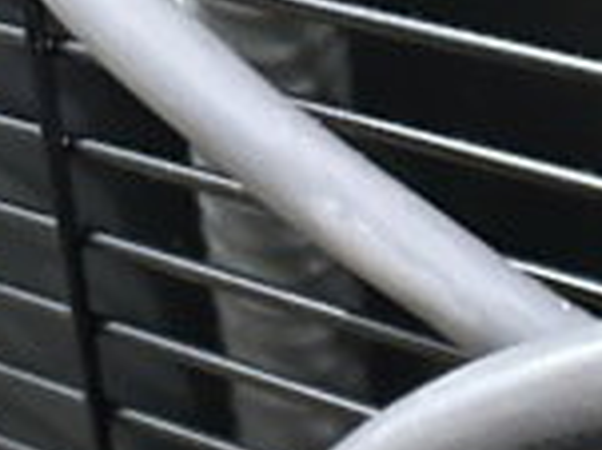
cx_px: 969
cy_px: 1547
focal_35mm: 129
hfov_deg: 14.1
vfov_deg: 8.5
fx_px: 2242
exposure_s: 1/46
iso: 1000
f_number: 1.78
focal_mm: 6.86
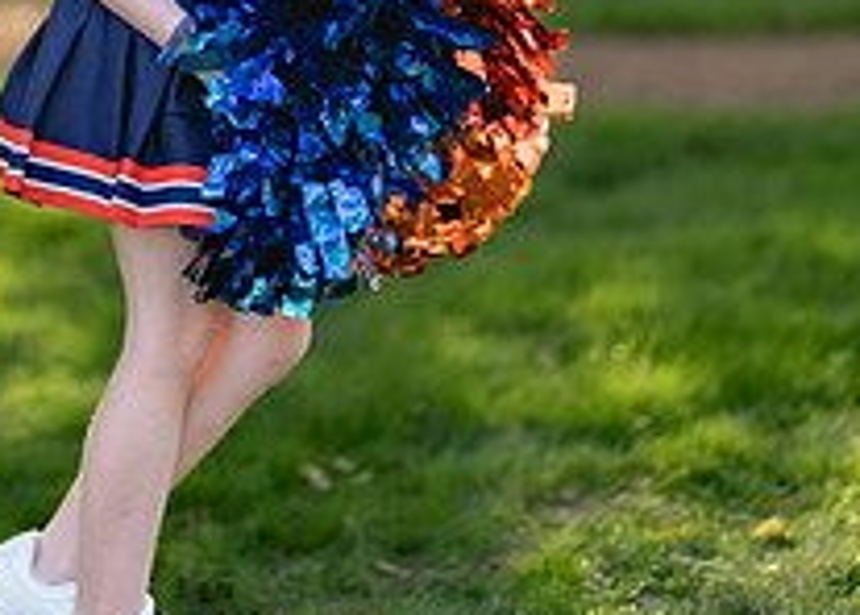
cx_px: 216
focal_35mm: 147
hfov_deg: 13.6
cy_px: 4
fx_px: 3592
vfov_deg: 9.7
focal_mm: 50
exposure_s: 1/1000
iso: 100
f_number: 1.2
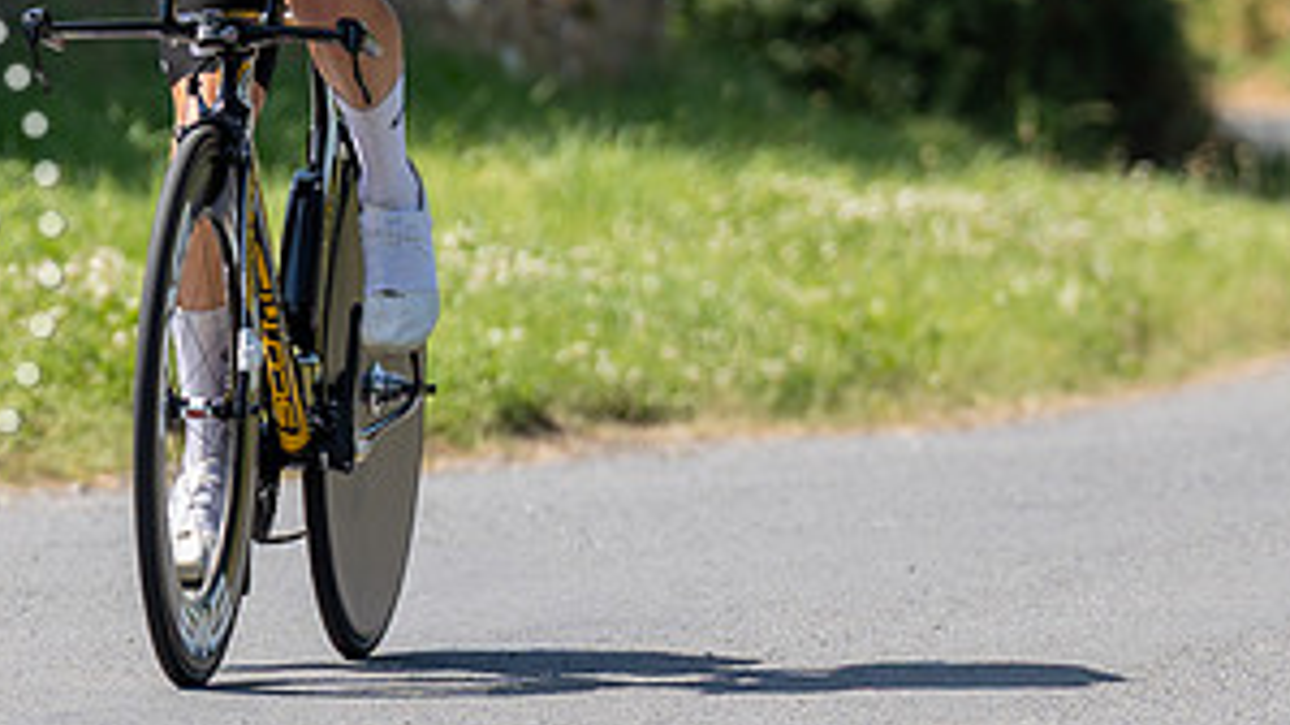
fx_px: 26913
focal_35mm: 787
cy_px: -50
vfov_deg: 1.5
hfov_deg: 2.7
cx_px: 210
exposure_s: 1/800
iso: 100
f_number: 4
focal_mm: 200
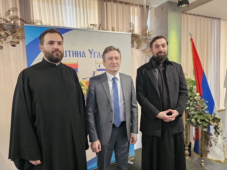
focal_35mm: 23
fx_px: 151
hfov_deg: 73.9
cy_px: 85
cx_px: 114
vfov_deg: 58.9
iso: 320
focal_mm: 6.3
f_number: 1.7
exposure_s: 1/30
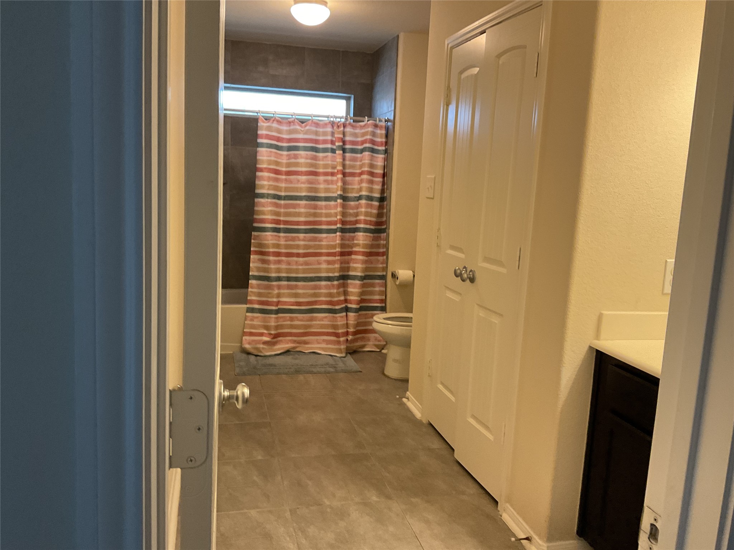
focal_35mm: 29
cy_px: 275
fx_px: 615
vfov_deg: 48.2
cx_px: 367
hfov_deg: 61.7
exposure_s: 1/60
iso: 100
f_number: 1.8
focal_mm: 3
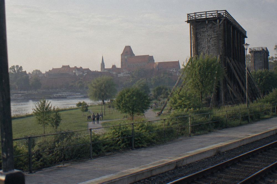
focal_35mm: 40
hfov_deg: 48.5
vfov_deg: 33.4
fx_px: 308
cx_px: 138
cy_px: 92
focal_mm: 40
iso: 500
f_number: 5.6
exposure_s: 1/800
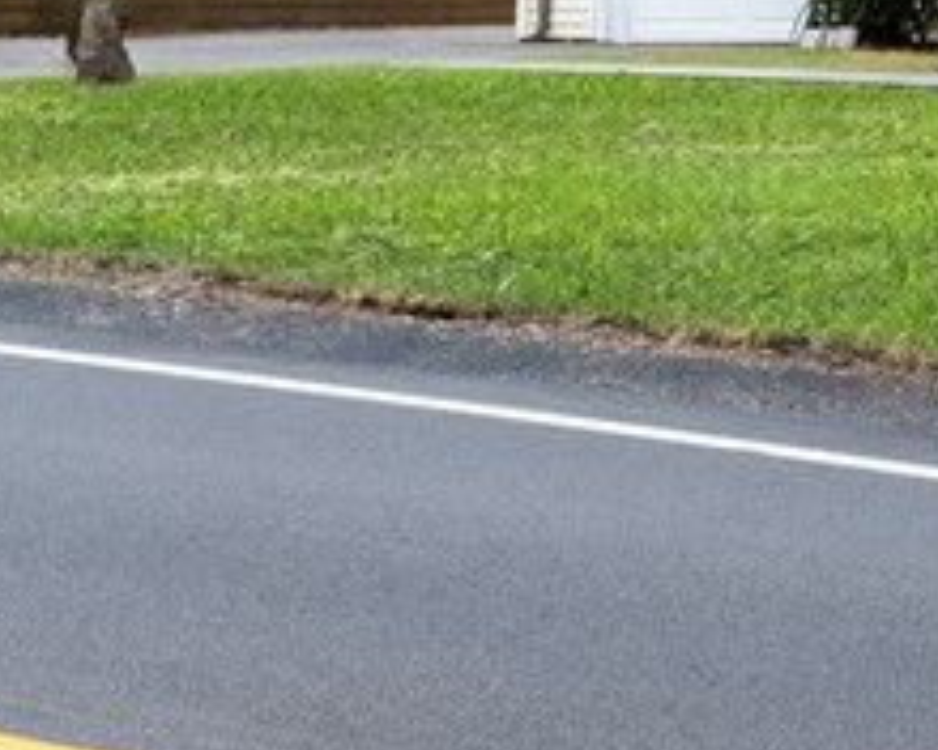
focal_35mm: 139
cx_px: 2149
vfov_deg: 11.1
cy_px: 119
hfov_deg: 11.7
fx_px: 3859
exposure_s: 1/50
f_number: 7.1
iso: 100
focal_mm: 20
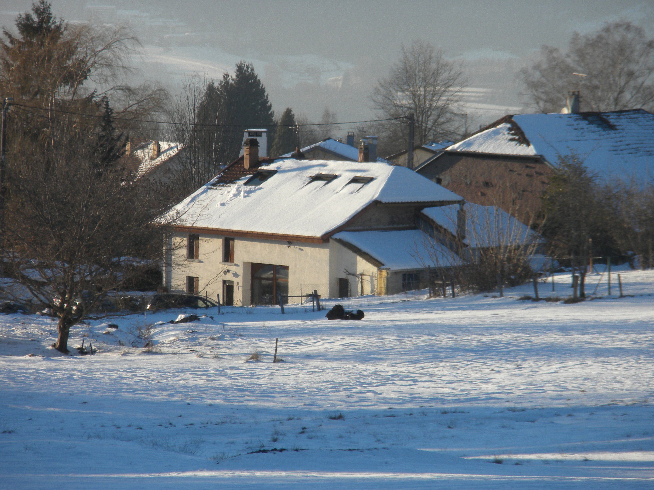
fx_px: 4912
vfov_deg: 5.7
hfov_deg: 7.6
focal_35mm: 260
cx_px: 327
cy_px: 245
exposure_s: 1/265
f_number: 5.3
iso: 64
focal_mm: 46.2
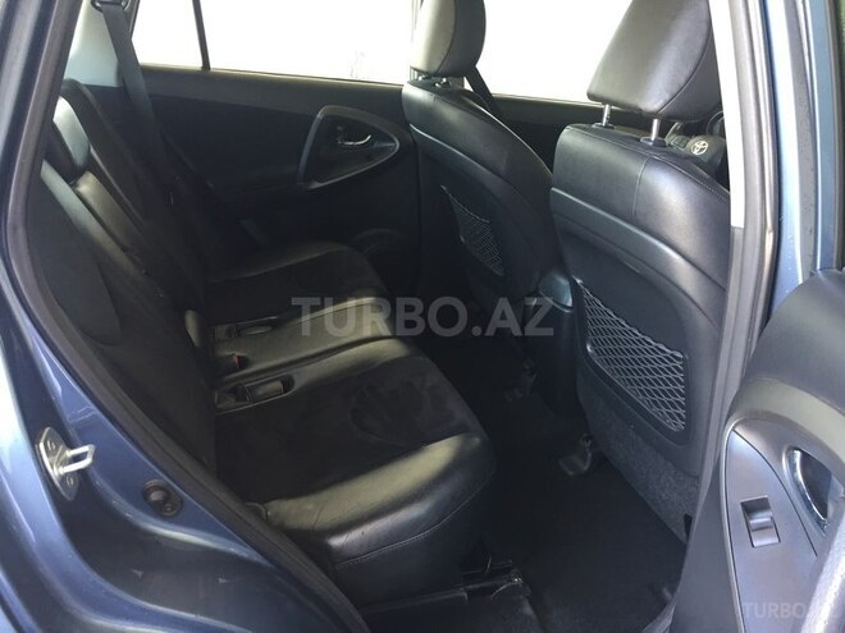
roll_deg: -6.6
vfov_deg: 48.2
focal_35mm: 29
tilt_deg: -23.3
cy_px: 316
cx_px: 422
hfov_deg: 61.7
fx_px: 708
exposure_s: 1/33
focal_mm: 4.15
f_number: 2.2
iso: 125
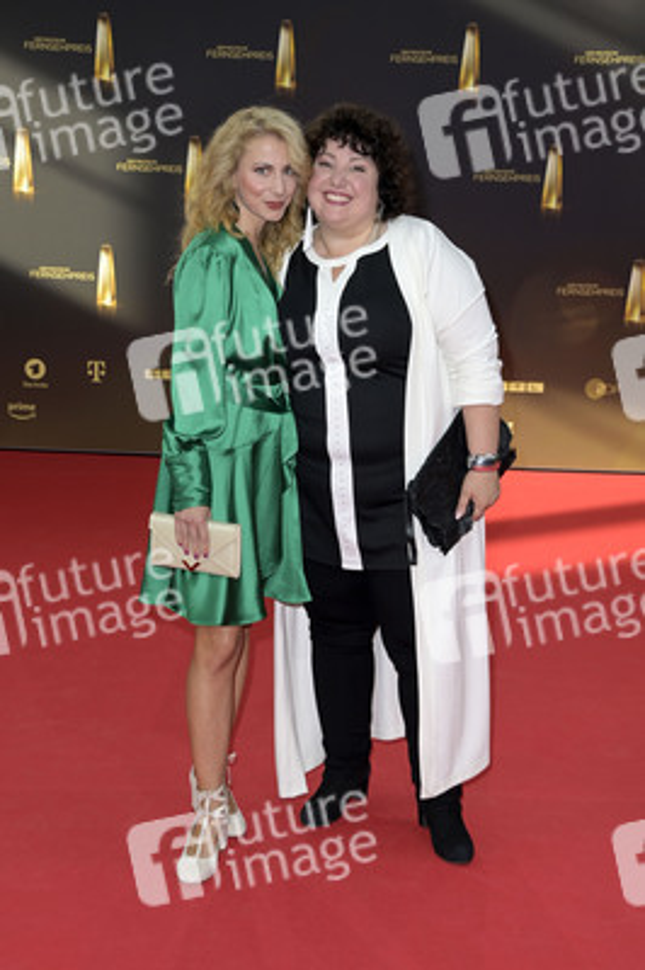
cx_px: 322
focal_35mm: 56
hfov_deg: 24.2
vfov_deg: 35.7
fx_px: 1507
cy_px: 485
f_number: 6.3
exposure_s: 1/250
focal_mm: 56
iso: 800
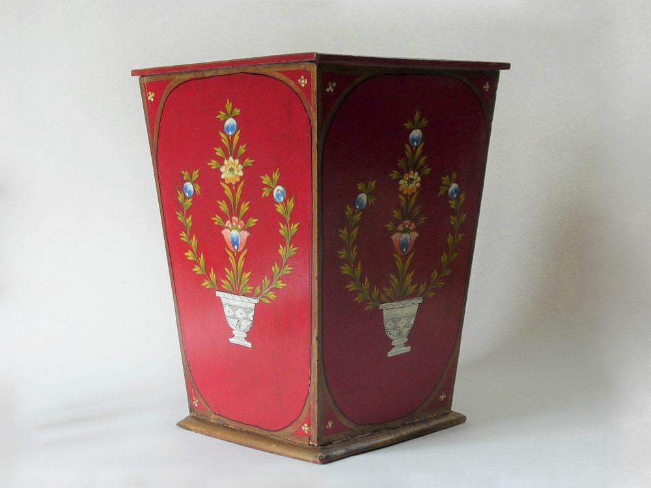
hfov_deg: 33.2
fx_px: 1091
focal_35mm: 58
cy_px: 244
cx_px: 326
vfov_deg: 25.2
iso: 100
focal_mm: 5.3
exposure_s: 1/30
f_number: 3.5
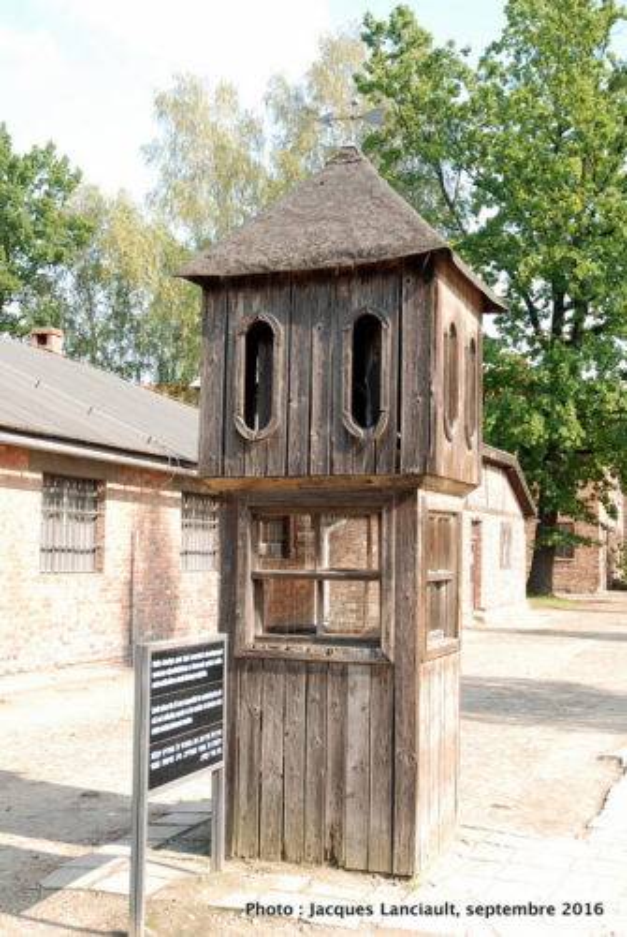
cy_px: 468
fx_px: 1132
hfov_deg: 30.9
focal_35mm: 44
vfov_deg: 44.9
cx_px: 314
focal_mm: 29
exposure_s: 1/125
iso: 100
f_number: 5.6
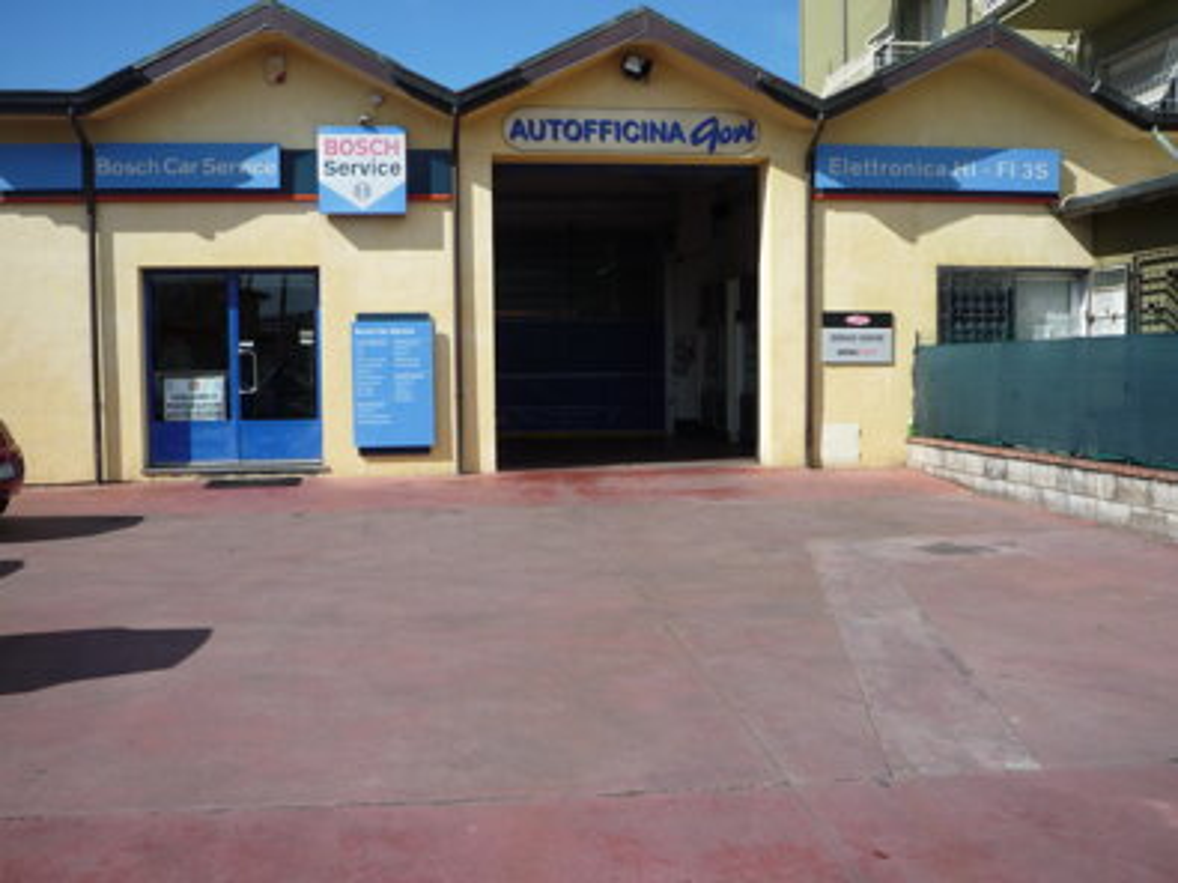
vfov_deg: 36.8
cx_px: 589
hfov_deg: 47.9
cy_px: 442
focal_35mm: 39
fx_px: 1327
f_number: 4.5
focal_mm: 6.8
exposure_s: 1/800
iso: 100
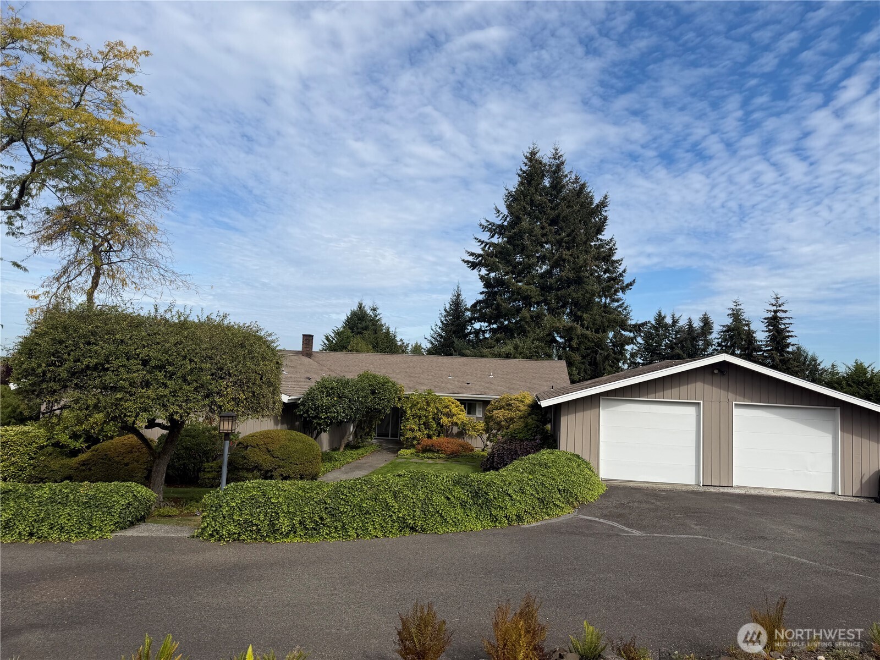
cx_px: 440
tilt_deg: +3.5
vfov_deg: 56.8
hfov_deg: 71.6
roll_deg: -2.1
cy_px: 330
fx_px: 610
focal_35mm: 24
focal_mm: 6.76
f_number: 1.78
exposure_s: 1/5714
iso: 80
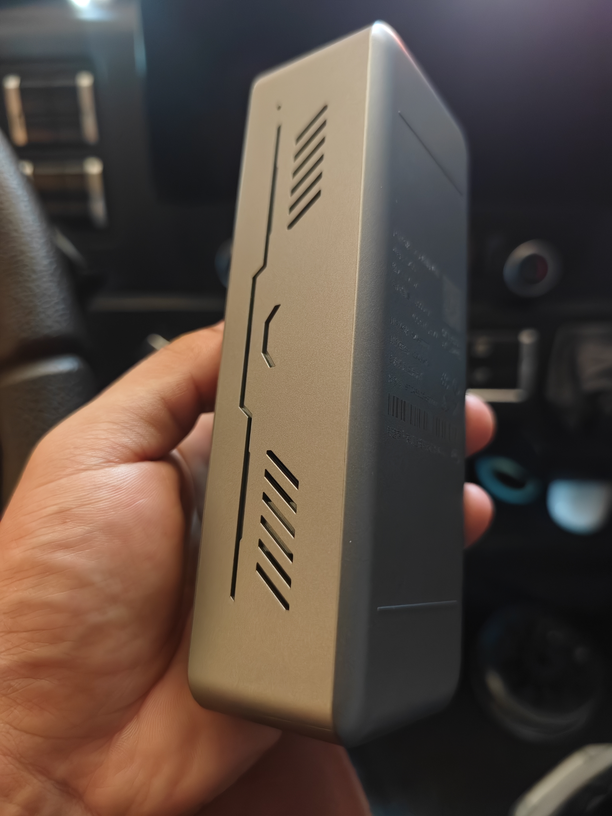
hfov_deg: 58.9
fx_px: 542
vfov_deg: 73.9
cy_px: 408
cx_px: 306
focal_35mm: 23
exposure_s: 1/242
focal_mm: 6.45
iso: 8274
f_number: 1.68
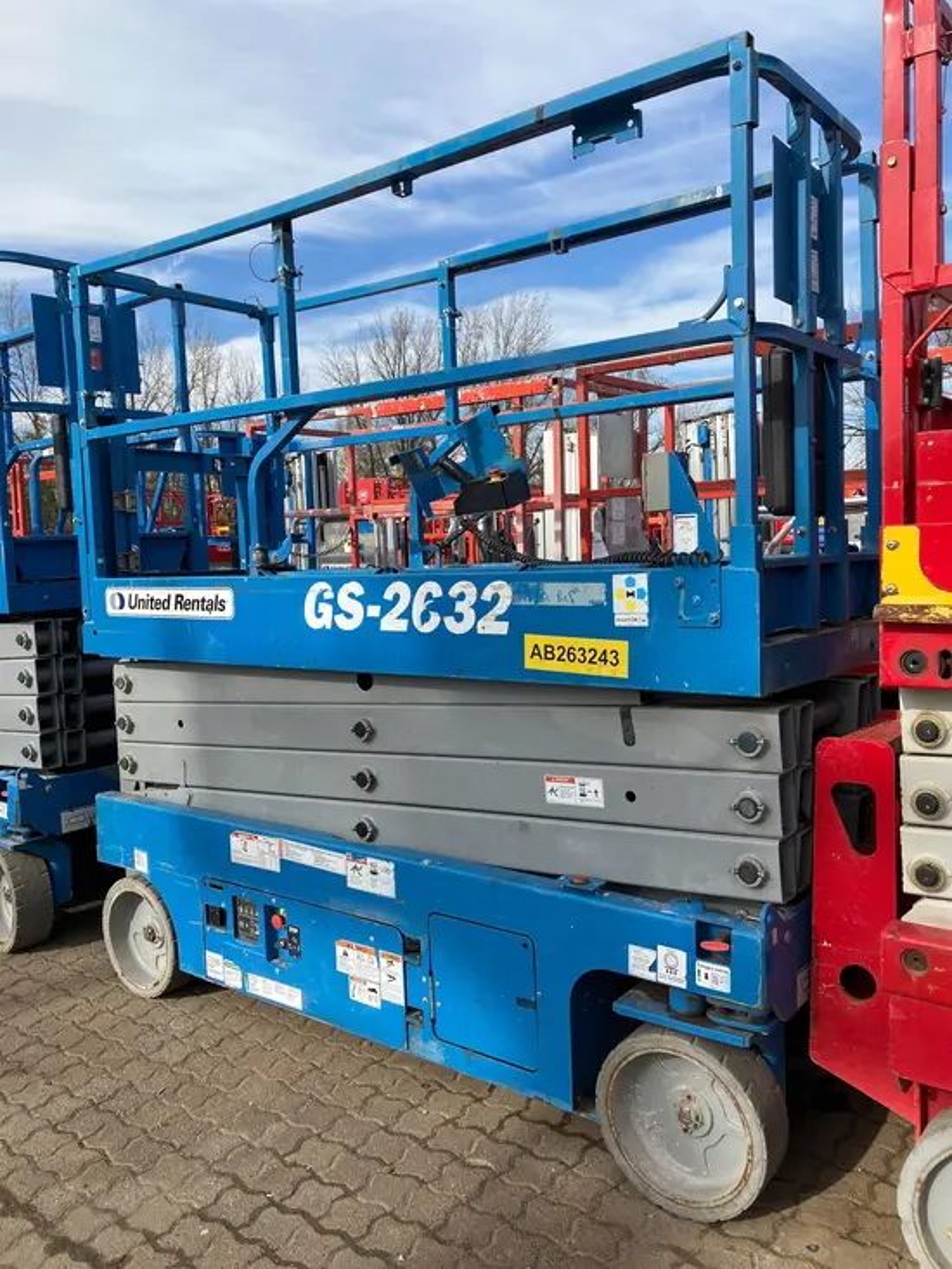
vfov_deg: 63.4
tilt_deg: -2.1
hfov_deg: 49.8
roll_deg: +1.2
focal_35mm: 28
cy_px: 634
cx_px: 476
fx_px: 1026
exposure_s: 1/1350
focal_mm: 3.99
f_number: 1.8
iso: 32
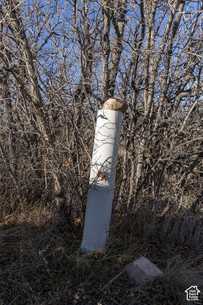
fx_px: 254
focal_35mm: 30
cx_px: 102
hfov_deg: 43.6
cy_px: 152
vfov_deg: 61.9
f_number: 4.5
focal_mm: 30
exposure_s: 1/800
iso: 100
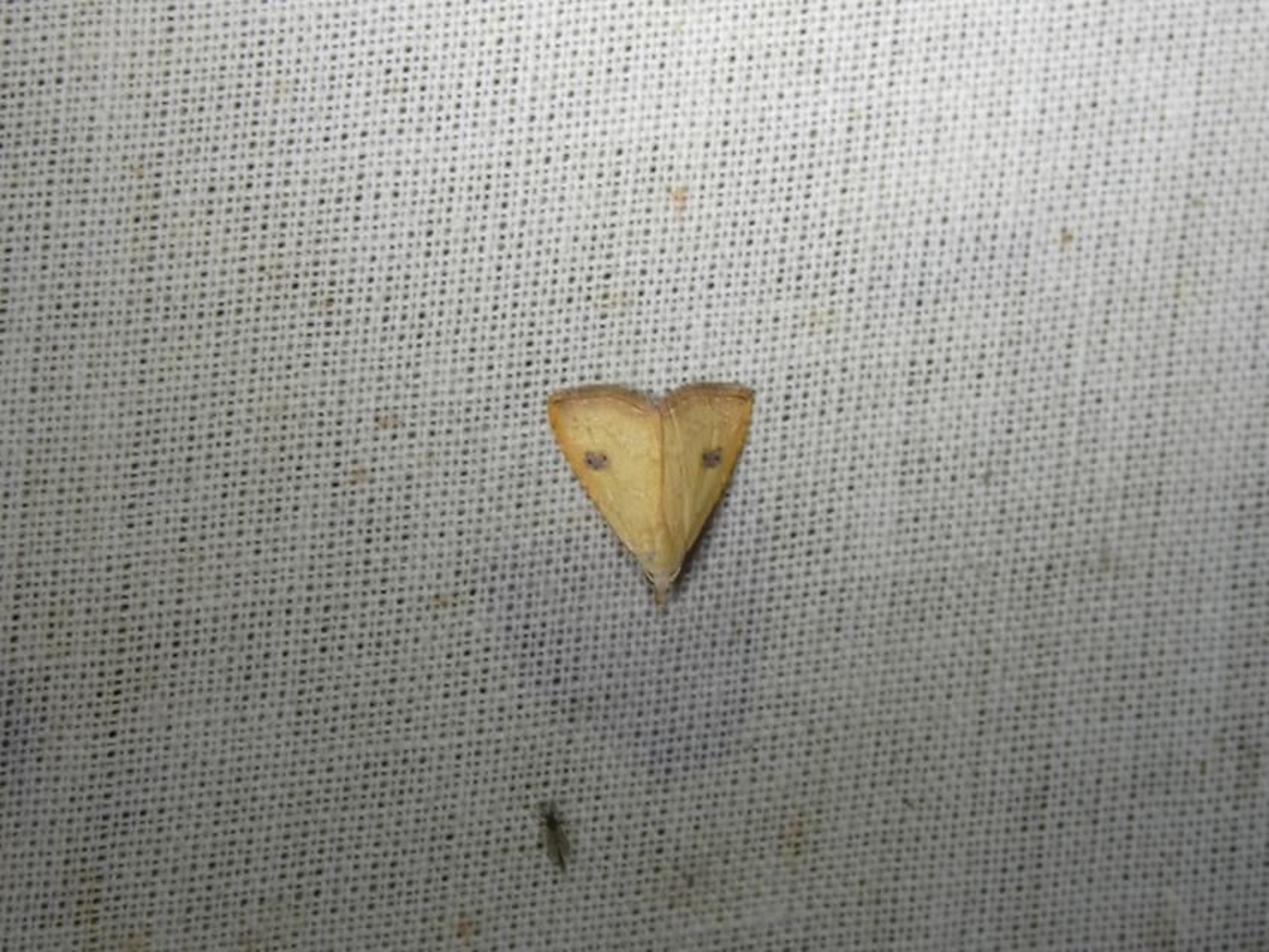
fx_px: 3740
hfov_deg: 19.3
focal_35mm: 102
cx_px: 634
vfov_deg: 14.5
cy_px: 476
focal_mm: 18.3
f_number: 4.9
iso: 80
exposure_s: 1/60
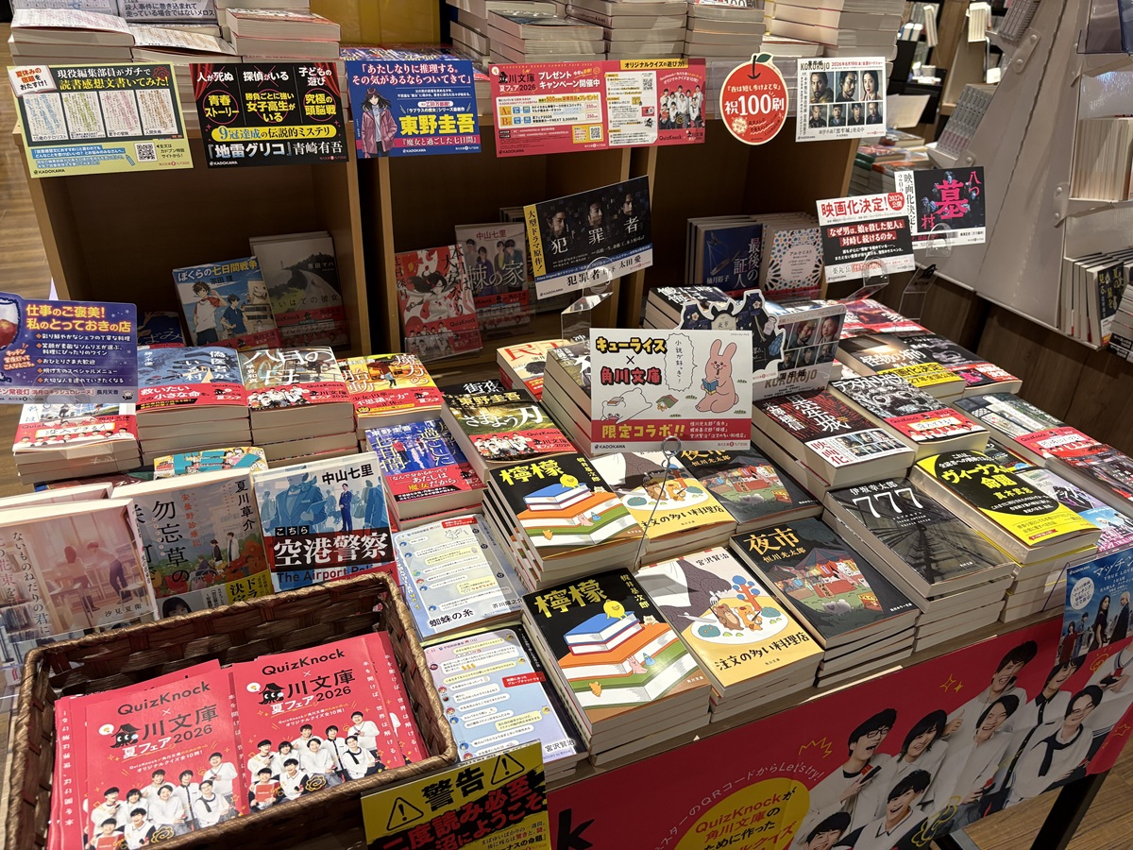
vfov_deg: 53.1
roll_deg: -1.9
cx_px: 566
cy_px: 425
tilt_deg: -29.8
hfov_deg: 67.3
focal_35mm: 26
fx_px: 851
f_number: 1.6
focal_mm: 5.96
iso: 125
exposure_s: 1/100
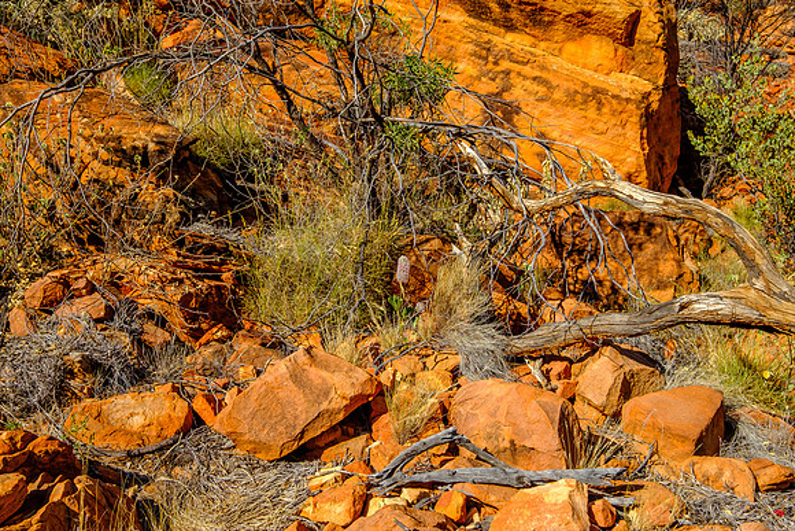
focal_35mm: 36
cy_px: 266
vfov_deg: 36.9
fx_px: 795
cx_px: 398
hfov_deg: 53.1
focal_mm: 24
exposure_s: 1/480
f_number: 8
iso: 200
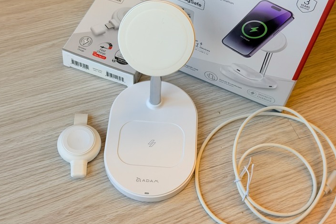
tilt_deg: -58.4
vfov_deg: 26.5
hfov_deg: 38.9
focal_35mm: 51
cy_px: 108
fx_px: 476
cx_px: 168
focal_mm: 6.76
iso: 64
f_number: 1.78
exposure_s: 1/60
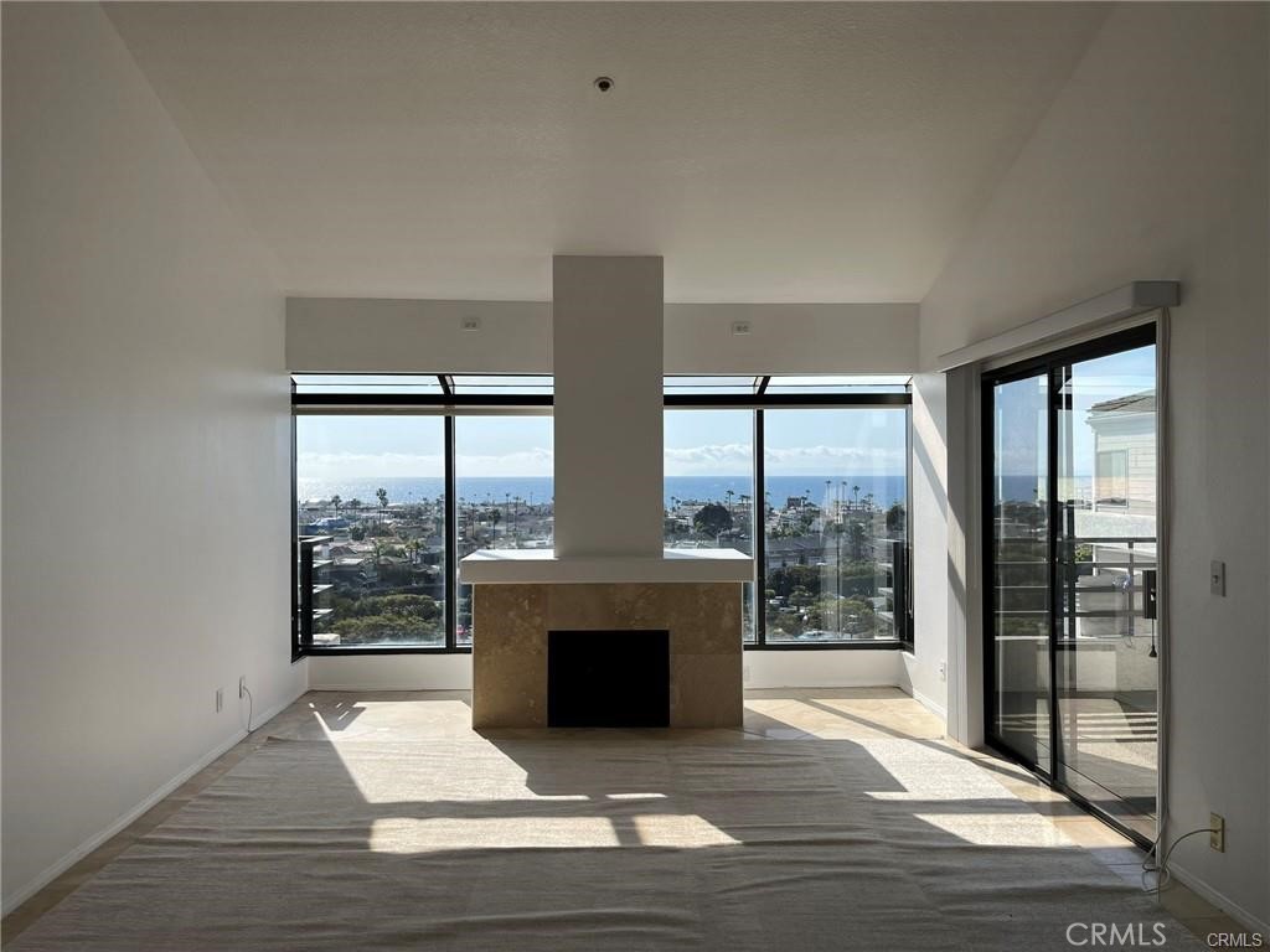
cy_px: 476
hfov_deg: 67.3
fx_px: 954
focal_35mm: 26
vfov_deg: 53.1
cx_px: 635
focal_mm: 5.1
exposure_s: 1/1923
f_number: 1.6
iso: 50
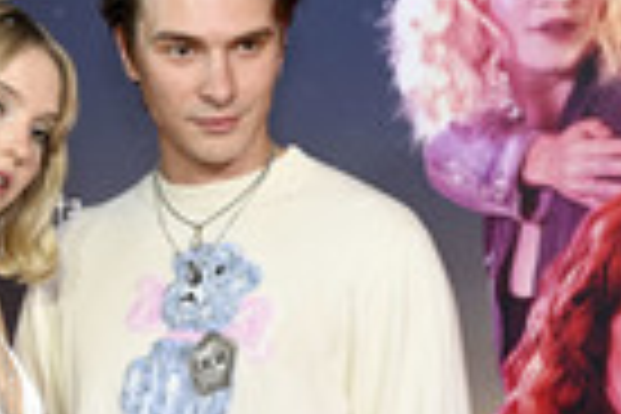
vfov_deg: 10.8
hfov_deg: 16.0
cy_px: 306
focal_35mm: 127
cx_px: 128
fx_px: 2191
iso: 1000
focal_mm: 39
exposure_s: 1/160
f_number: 4.5
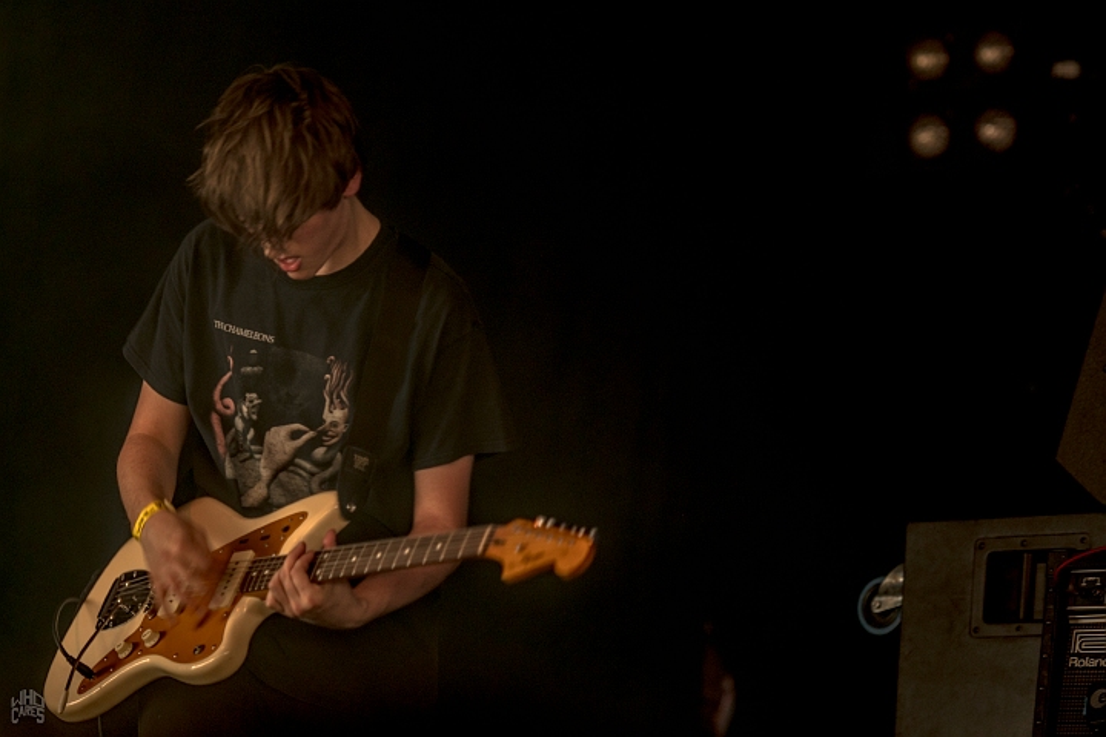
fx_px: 5760
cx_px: 553
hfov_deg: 11.0
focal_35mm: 188
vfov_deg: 7.3
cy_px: 368
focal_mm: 125
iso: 320
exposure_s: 1/100
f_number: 2.8
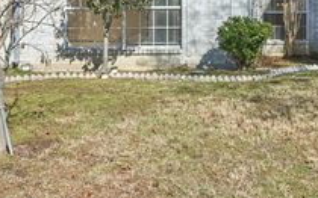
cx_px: 229
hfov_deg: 38.8
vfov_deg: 23.0
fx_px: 442
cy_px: -48
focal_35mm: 51
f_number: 8
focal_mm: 21
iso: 400
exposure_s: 1/1250
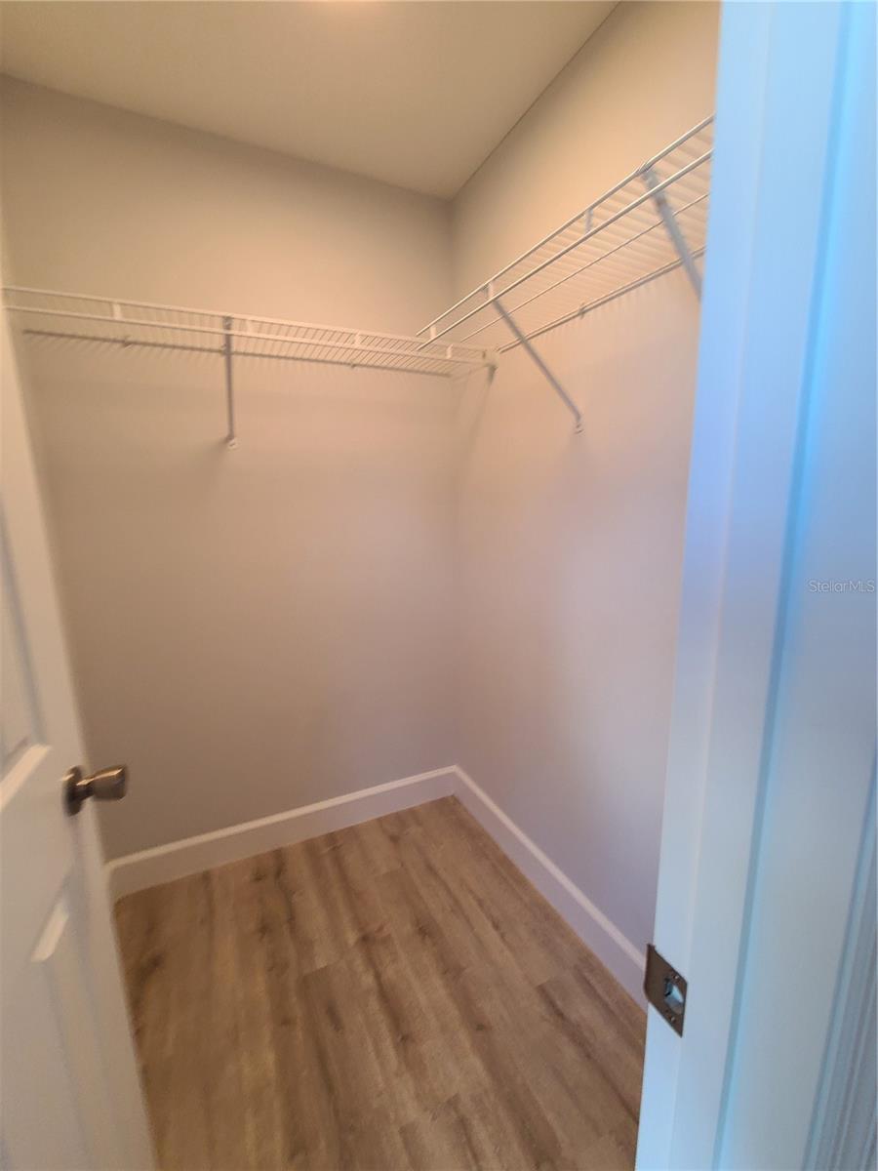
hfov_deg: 89.9
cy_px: 586
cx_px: 439
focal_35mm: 13
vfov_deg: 106.2
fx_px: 440
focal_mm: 2.2
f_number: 2.2
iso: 125
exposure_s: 1/60
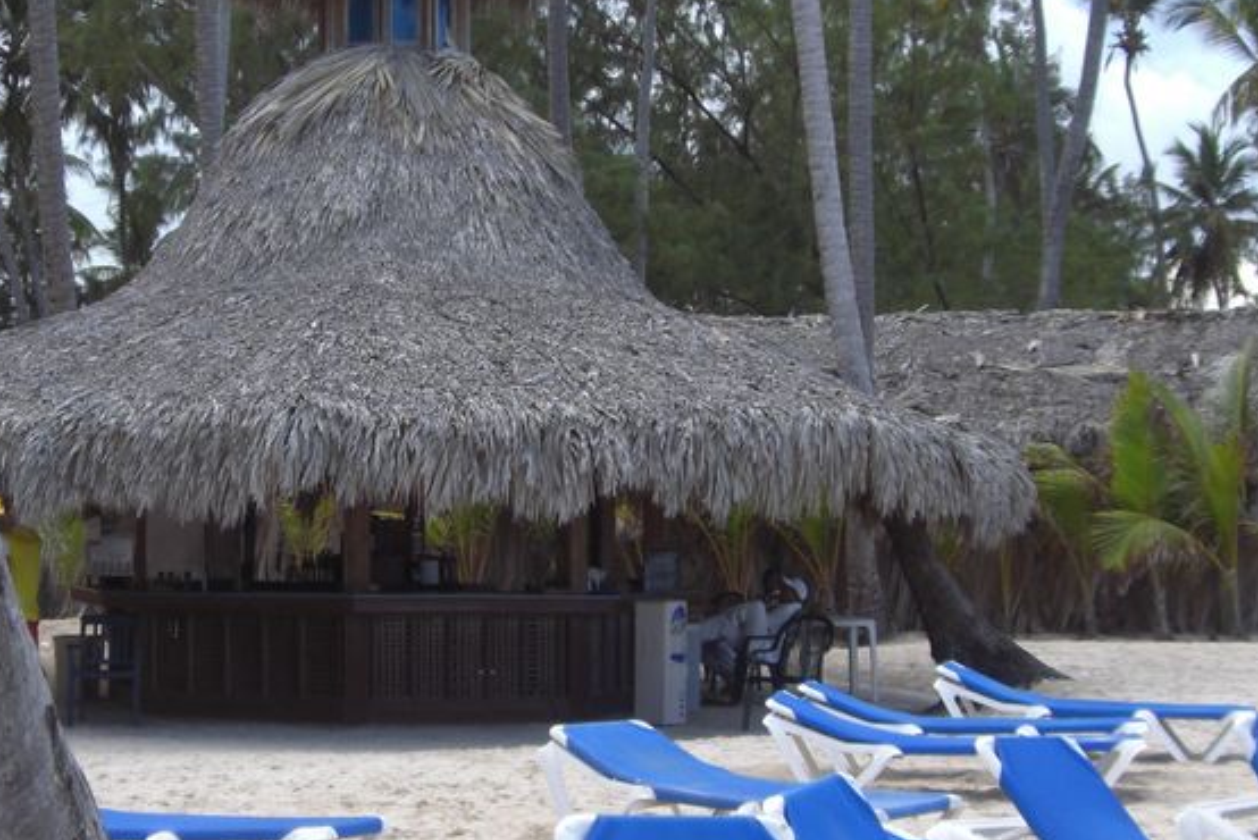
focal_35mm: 73
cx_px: 475
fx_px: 2552
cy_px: 372
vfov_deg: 18.7
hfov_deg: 27.6
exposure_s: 1/320
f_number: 2.7
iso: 64
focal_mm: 6.2
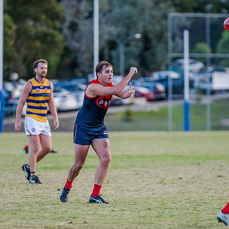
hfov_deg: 5.5
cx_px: 102
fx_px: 2403
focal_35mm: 321
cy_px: 137
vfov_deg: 5.5
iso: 1600
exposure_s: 1/1600
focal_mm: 195
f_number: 2.8
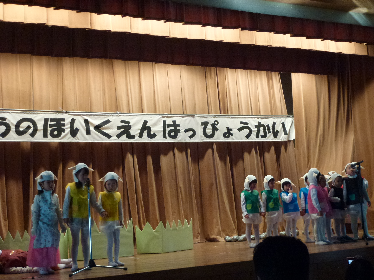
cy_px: 140
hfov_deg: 38.9
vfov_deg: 29.7
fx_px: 529
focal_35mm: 49
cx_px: 187
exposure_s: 1/50
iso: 400
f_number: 4.1
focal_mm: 8.7
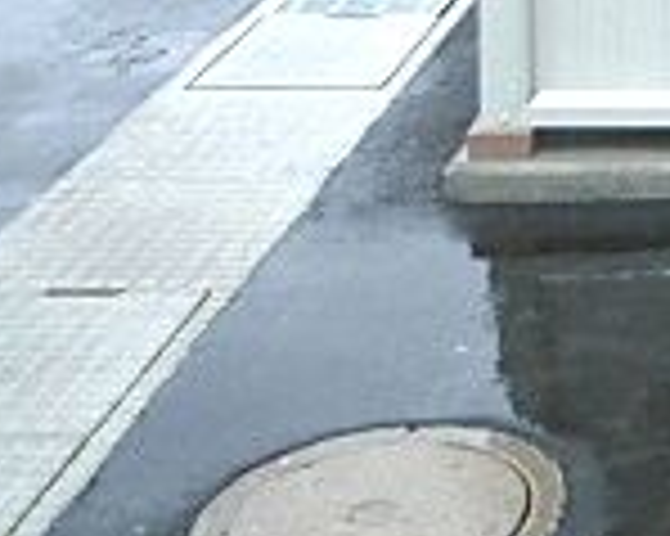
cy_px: -369
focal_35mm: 105
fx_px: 2081
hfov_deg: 15.9
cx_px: 1151
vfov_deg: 13.4
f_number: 2.8
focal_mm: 4.4
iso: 100
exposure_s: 1/100
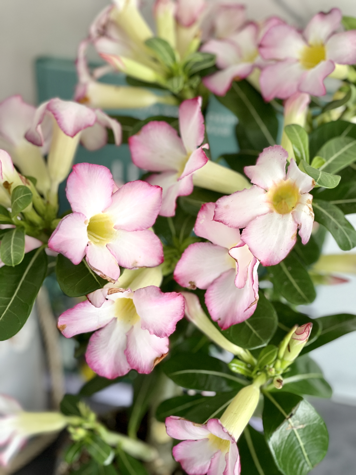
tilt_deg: -36.5
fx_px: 878
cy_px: 238
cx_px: 178
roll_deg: -0.6
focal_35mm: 64
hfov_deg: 22.9
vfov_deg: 30.3
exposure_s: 1/50
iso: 160
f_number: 2.2
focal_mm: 7.5
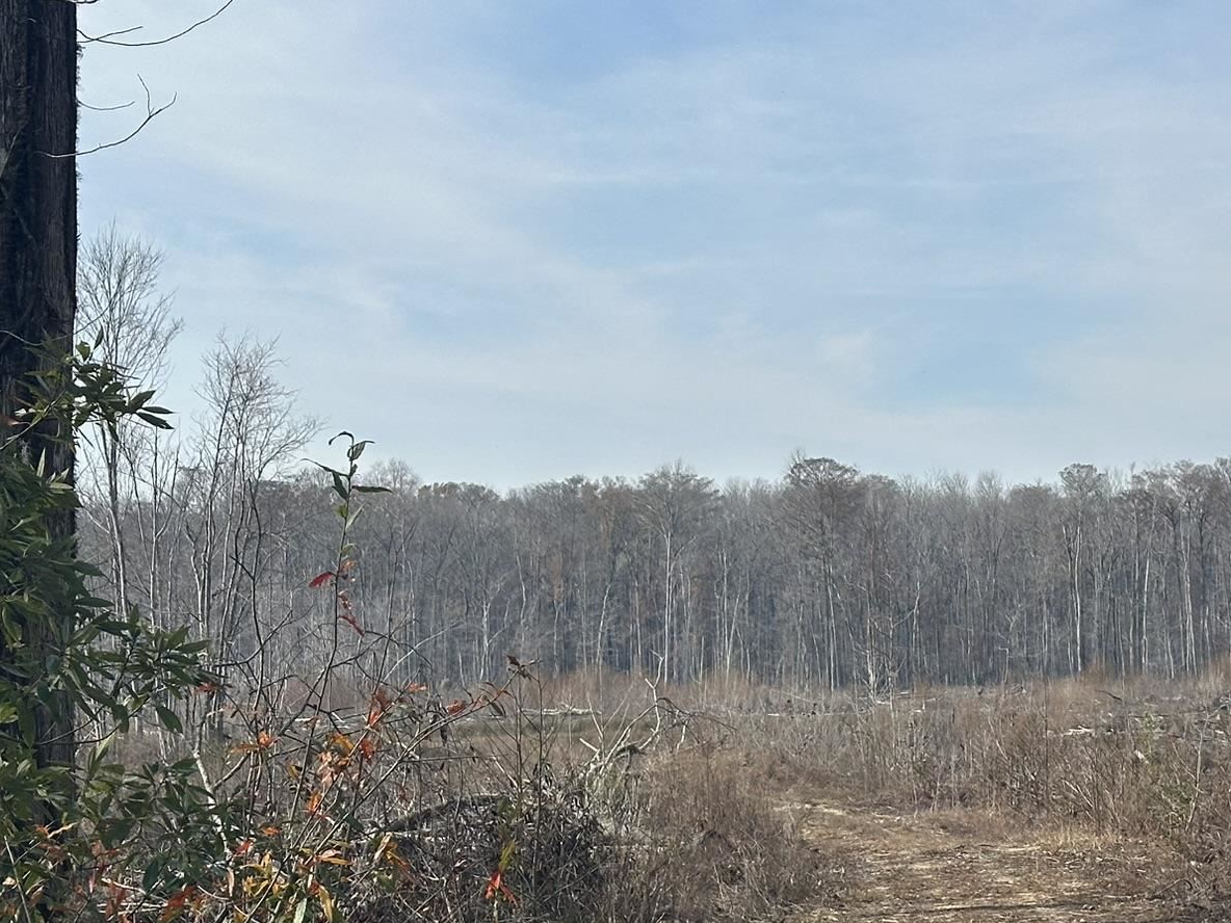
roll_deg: +1.3
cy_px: 582
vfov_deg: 17.7
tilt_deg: +0.6
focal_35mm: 83
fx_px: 2952
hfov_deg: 23.3
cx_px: 964
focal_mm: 6.86
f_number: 1.78
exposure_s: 1/4566
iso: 64
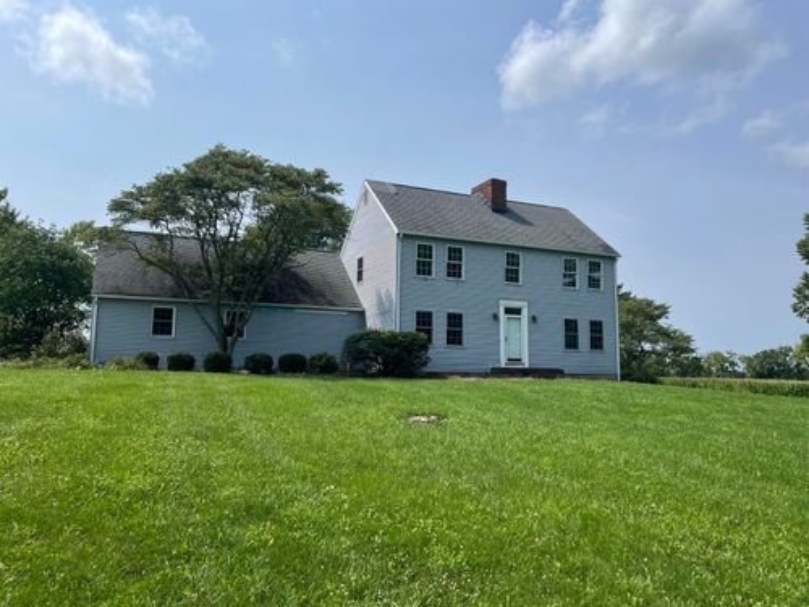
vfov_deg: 53.1
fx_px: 608
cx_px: 404
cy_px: 304
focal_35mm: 26
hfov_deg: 67.3
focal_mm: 4.2
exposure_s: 1/5051
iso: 32
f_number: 1.6
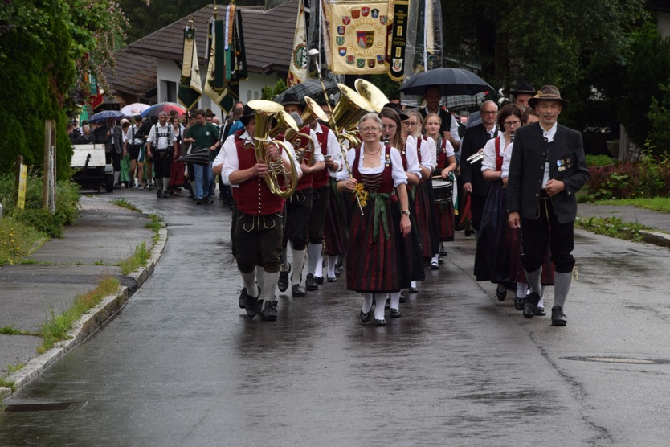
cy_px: 164
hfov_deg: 9.1
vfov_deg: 6.1
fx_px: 4219
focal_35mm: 227
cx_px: 251
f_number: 8
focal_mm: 105
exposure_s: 1/250
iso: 280
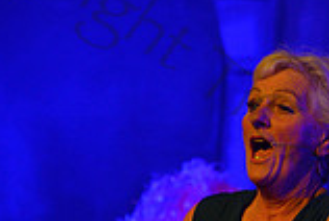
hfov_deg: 4.5
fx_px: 4193
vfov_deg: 3.0
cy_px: 157
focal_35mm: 458
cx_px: 329
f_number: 3.5
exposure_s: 1/160
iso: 1250
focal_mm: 125
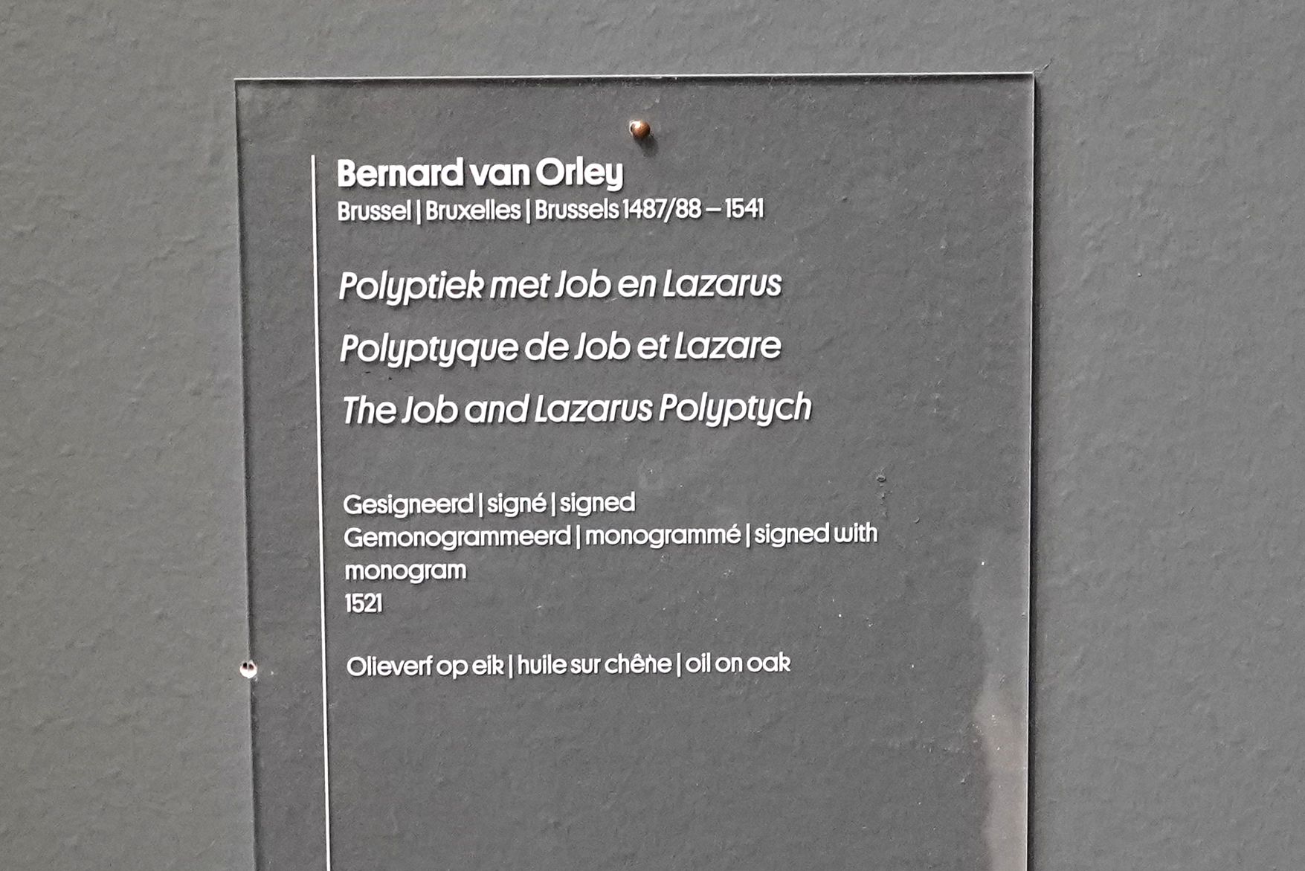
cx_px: 652
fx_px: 870
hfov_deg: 73.7
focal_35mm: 24
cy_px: 436
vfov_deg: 53.2
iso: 3200
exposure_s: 1/80
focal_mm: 24
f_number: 5.6
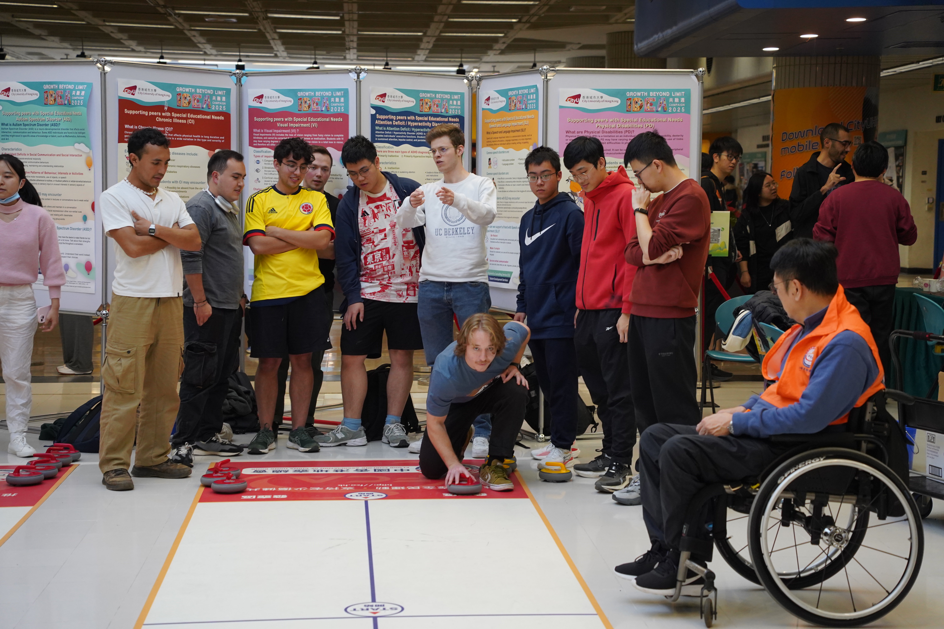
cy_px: 314
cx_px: 472
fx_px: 1783
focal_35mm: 68
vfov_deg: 20.0
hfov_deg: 29.7
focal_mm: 68
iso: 2500
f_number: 5
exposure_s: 1/250
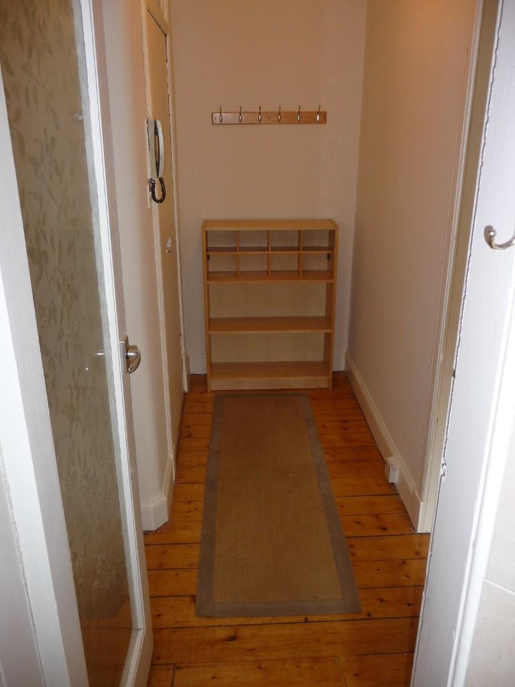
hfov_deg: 49.7
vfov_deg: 63.4
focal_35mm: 28
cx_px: 258
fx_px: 555
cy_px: 344
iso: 100
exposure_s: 1/30
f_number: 3.3
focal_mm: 4.7
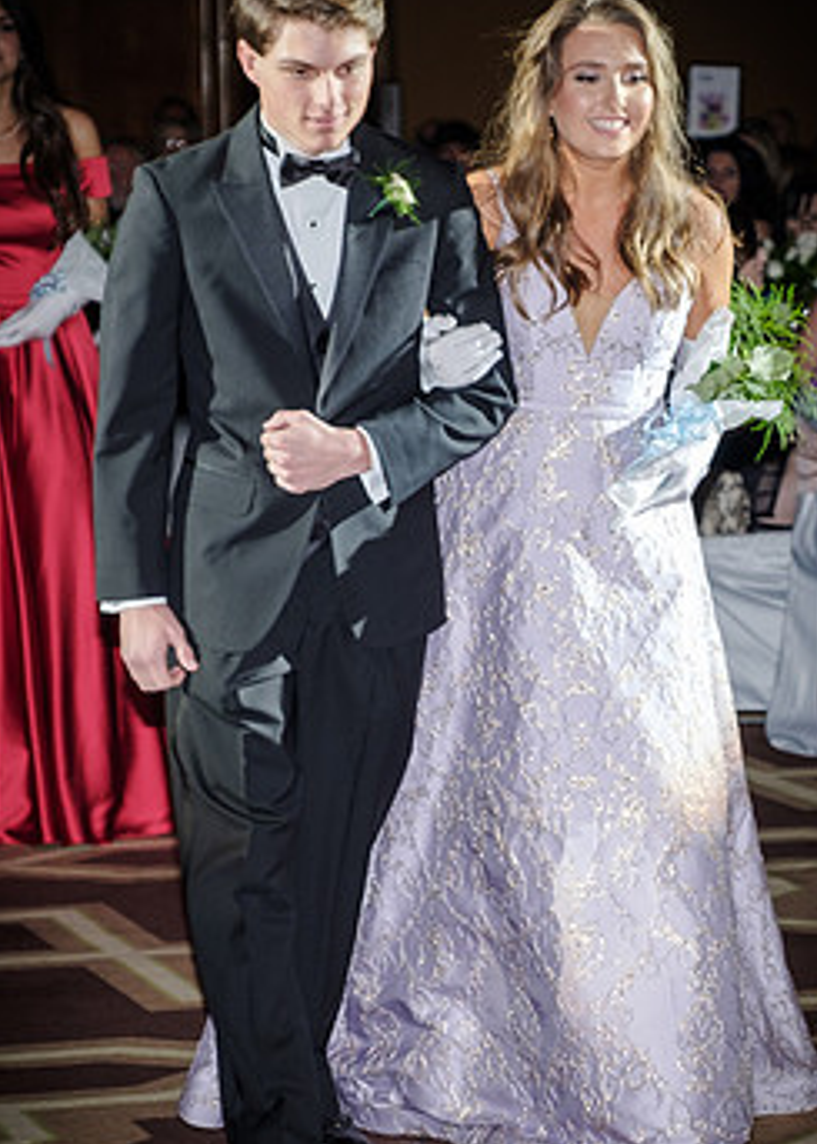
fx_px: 5100
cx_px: 759
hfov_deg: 9.1
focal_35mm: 157
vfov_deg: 12.8
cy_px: 624
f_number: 2.8
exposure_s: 1/125
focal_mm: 44.1
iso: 200
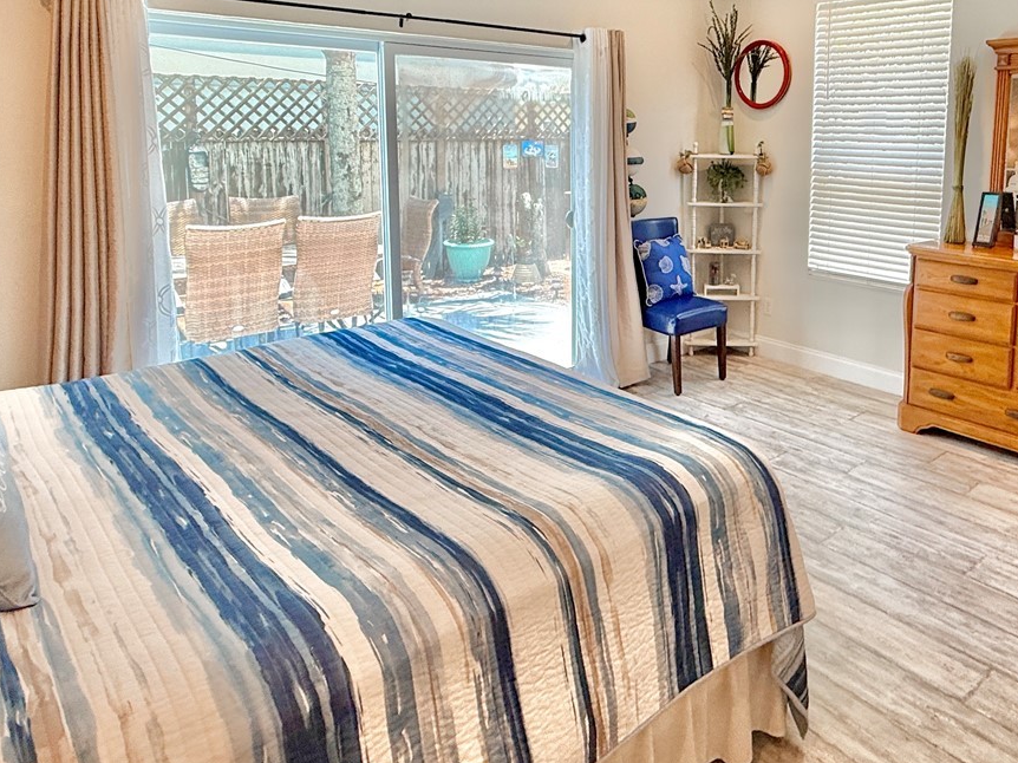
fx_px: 764
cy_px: 217
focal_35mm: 26
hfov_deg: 65.2
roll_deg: -1.7
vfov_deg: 51.4
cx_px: 696
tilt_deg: -6.8
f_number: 2.2
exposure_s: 1/120
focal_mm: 2.22
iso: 64
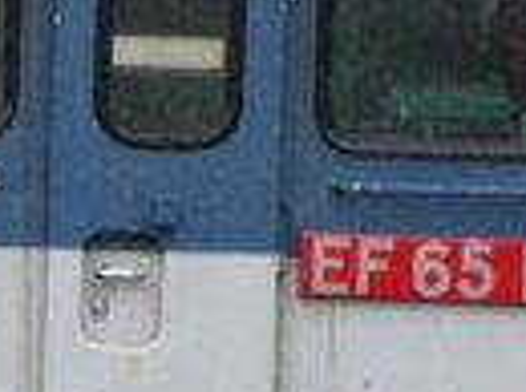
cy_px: 271
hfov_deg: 1.1
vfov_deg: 0.8
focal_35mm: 1784
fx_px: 27058
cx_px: -186
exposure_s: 1/350
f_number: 8
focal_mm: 200
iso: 800
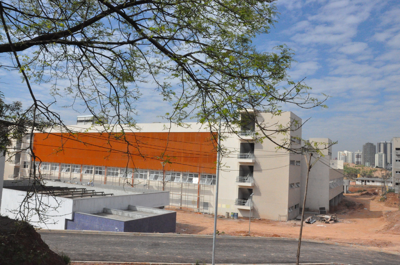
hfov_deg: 67.4
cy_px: 132
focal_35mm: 27
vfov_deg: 47.8
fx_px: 300
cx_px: 200
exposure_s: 1/1600
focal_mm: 18
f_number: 20
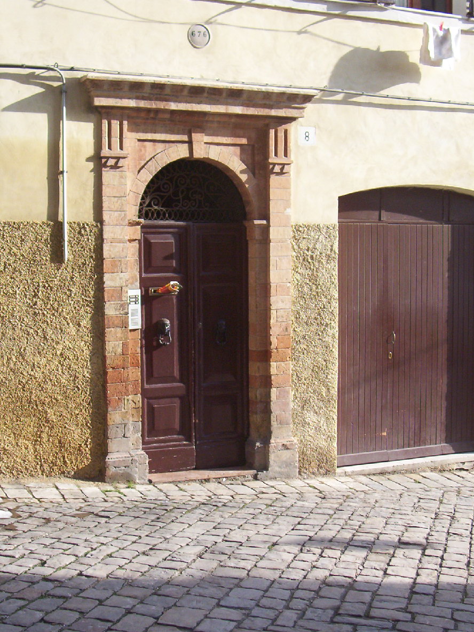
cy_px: 316
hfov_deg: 28.6
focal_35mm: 51
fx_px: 931
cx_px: 237
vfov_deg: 37.5
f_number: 3.16
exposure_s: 1/397
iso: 100
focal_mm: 7.88
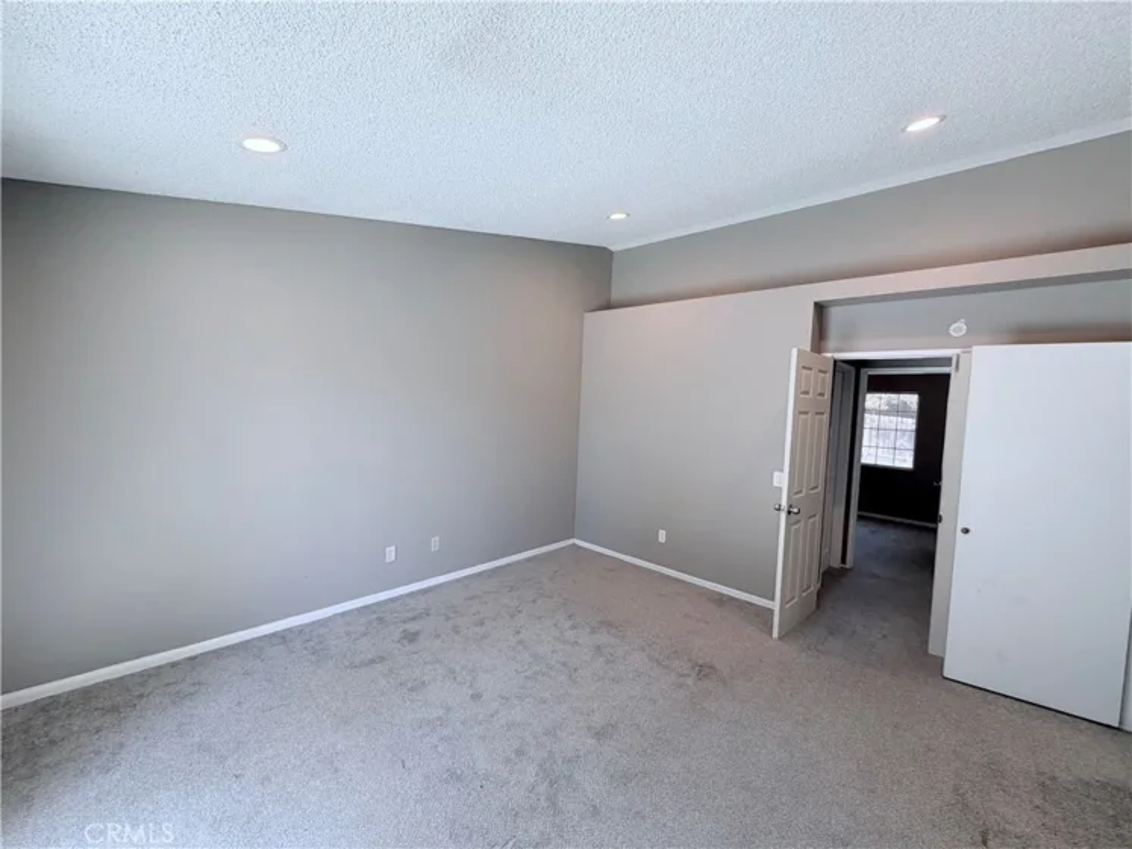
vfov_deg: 85.7
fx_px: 458
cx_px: 566
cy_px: 424
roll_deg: -2.7
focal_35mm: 14
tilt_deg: -2.5
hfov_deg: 102.1
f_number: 2.2
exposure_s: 1/120
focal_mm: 2.22
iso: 80
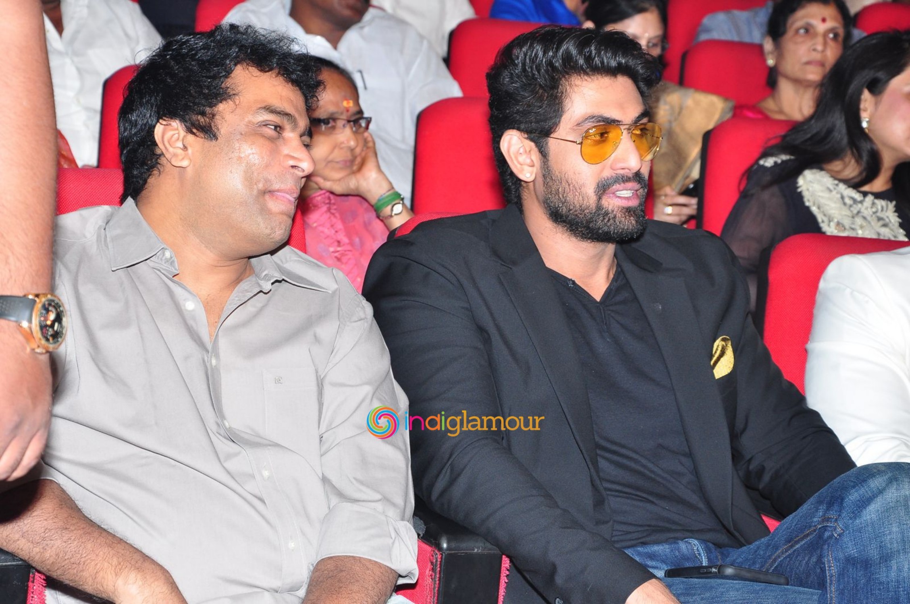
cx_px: 455
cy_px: 302
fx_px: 2500
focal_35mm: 99
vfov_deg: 13.8
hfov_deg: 20.6
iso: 500
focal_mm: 66
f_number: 7.1
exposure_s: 1/125
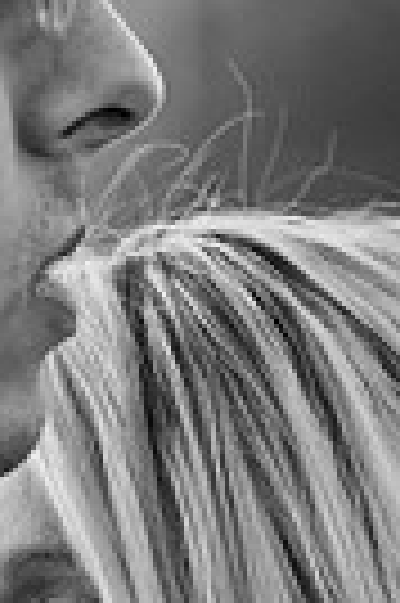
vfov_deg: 5.1
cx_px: 196
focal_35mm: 402
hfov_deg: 3.4
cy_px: 486
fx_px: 6717
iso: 400
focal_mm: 80
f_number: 2.8
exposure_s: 1/1000
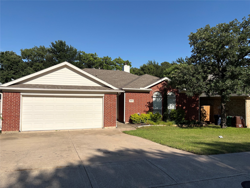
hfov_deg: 67.3
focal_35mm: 26
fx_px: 188
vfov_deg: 53.1
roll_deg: -0.5
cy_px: 94
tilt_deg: +3.0
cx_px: 125
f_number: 1.6
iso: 50
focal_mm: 5.96
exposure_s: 1/5348
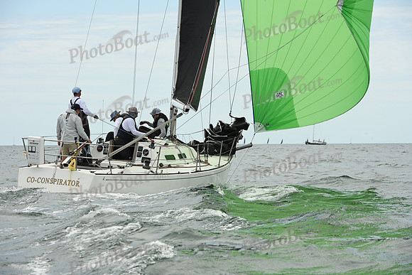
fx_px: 1831
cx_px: 206
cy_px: 138
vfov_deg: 8.6
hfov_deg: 12.8
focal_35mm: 160
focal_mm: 160
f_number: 9
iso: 320
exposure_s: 1/1000
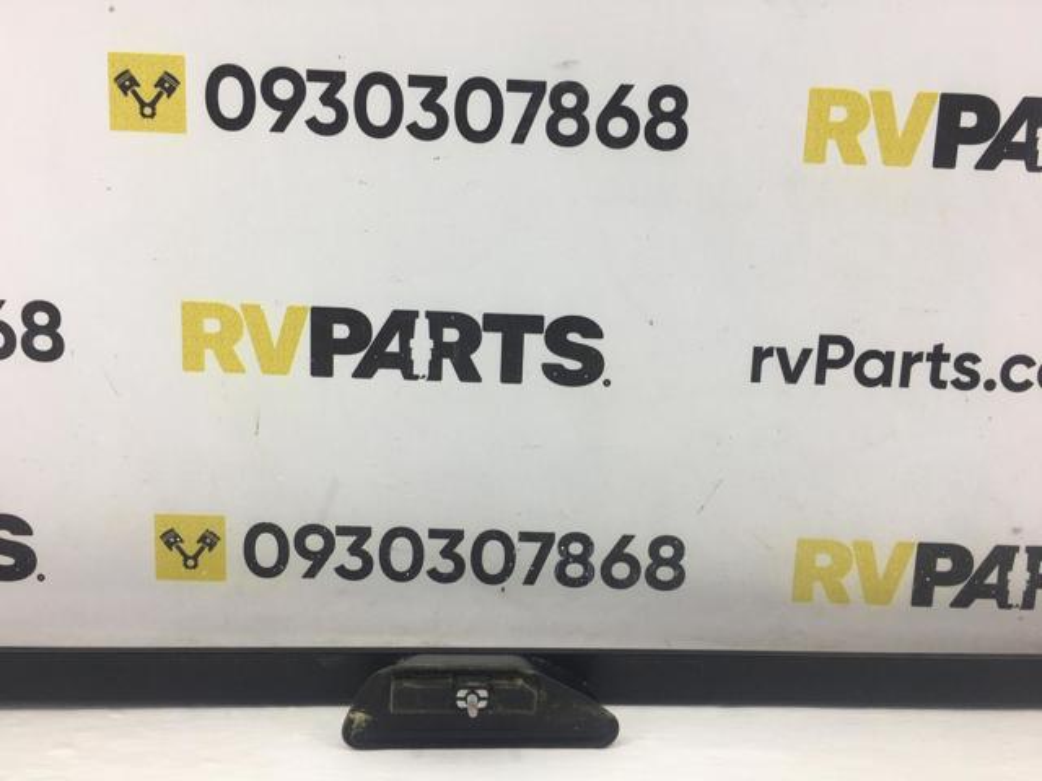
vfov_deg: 48.2
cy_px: 390
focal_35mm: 29
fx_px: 873
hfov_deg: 61.7
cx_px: 521
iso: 25
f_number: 2.2
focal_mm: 4.15
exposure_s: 1/50
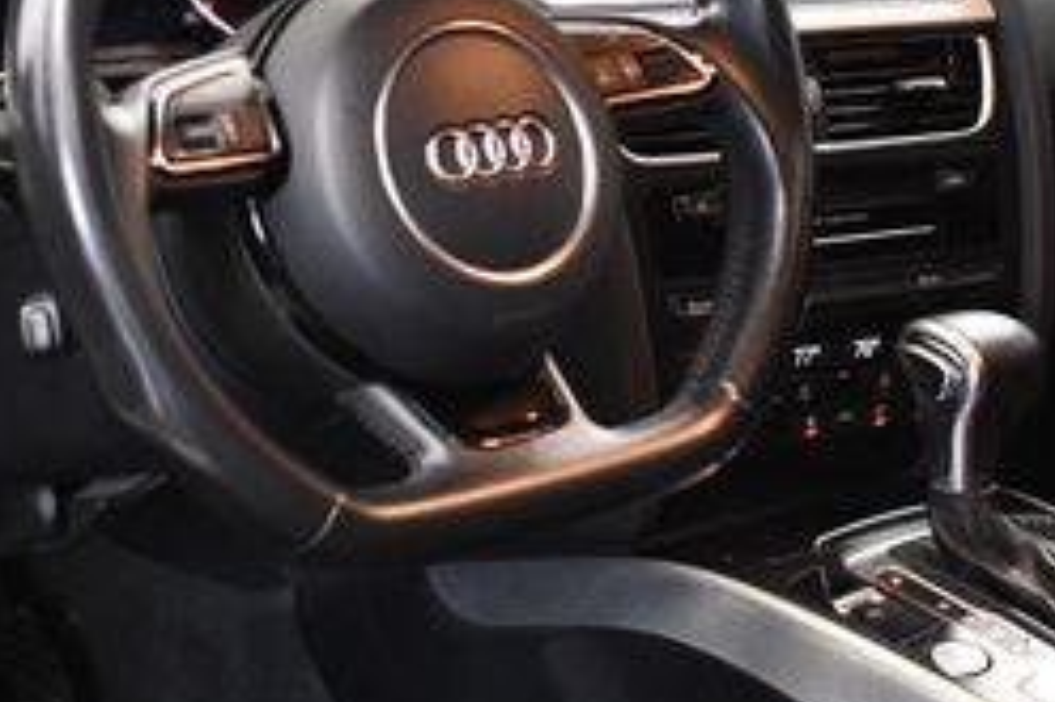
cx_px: 425
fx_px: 2724
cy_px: 174
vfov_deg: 14.6
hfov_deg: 21.9
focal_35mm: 93
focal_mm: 24
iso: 3200
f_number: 3.8
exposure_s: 1/60
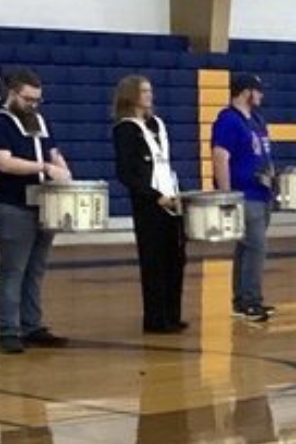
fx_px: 1998
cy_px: 250
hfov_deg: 7.4
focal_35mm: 162
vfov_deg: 12.7
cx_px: 925
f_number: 2.4
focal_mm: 3.3
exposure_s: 1/40
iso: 400
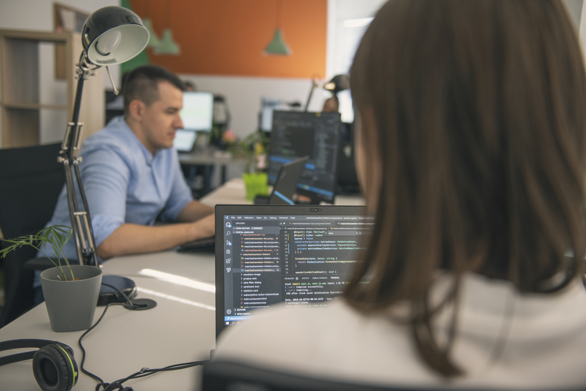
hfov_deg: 50.7
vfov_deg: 35.1
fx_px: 619
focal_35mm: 38
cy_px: 196
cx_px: 293
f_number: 2.8
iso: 1250
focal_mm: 38
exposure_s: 1/250
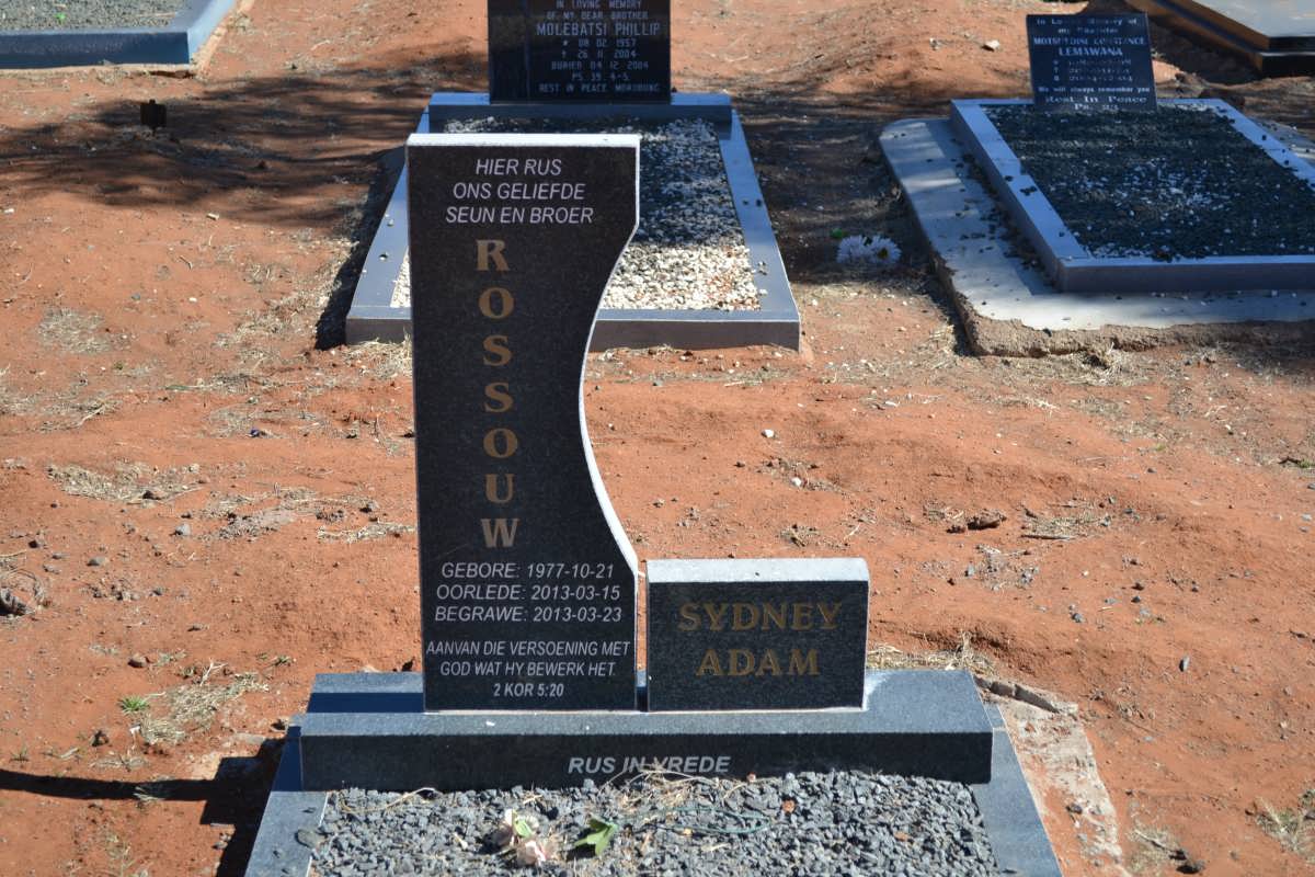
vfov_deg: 23.8
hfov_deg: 35.1
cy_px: 438
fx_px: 2082
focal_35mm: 57
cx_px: 658
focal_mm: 38
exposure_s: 1/125
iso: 125
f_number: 5.6
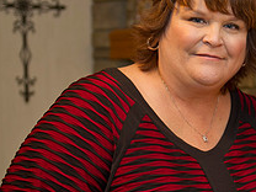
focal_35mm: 102
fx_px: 754
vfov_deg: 14.5
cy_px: 128
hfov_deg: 18.9
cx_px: 241
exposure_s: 1/60
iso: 640
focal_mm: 38
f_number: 2.8
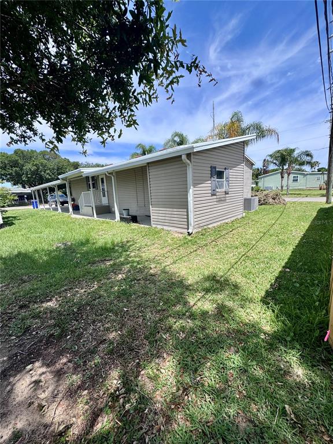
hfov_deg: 85.7
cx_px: 166
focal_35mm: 14
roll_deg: +3.6
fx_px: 180
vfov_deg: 102.1
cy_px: 222
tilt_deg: -10.5
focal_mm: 2.22
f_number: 2.2
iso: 50
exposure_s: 1/1709
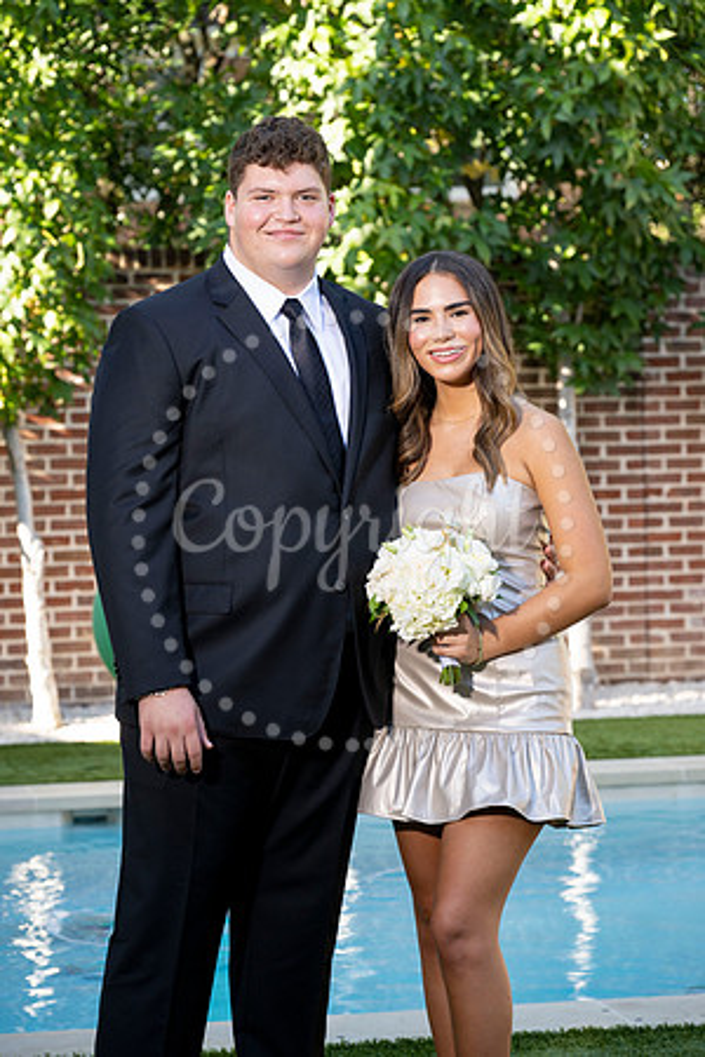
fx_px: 2937
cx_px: 352
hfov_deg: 13.7
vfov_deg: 20.4
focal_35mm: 100
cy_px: 528
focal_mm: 100
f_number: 5.6
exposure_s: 1/200
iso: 400
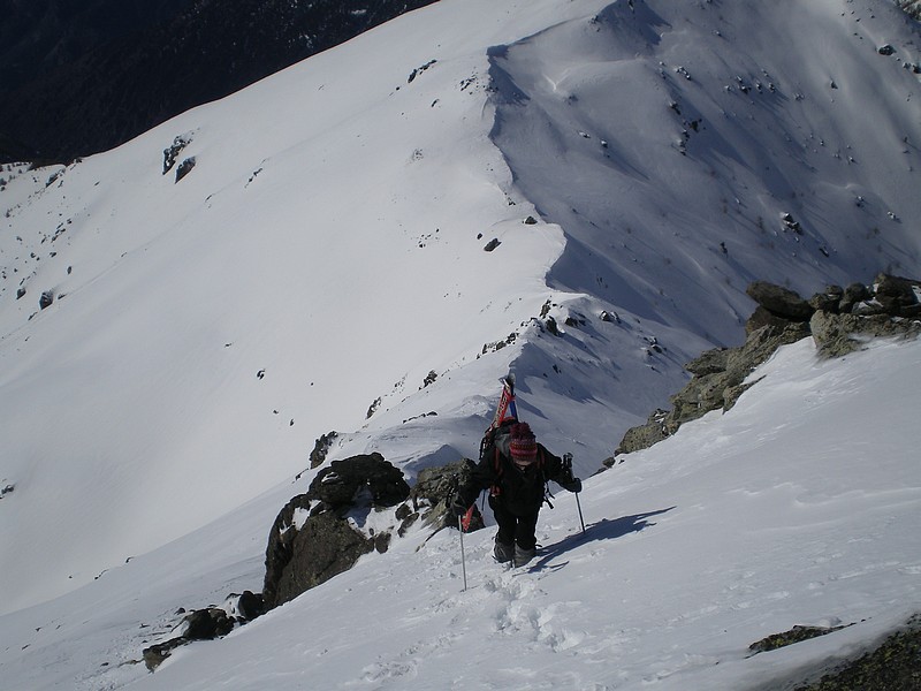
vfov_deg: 29.1
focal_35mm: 50
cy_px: 346
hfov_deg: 38.2
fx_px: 1330
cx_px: 460
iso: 64
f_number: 5.2
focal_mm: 8.4
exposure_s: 1/1250
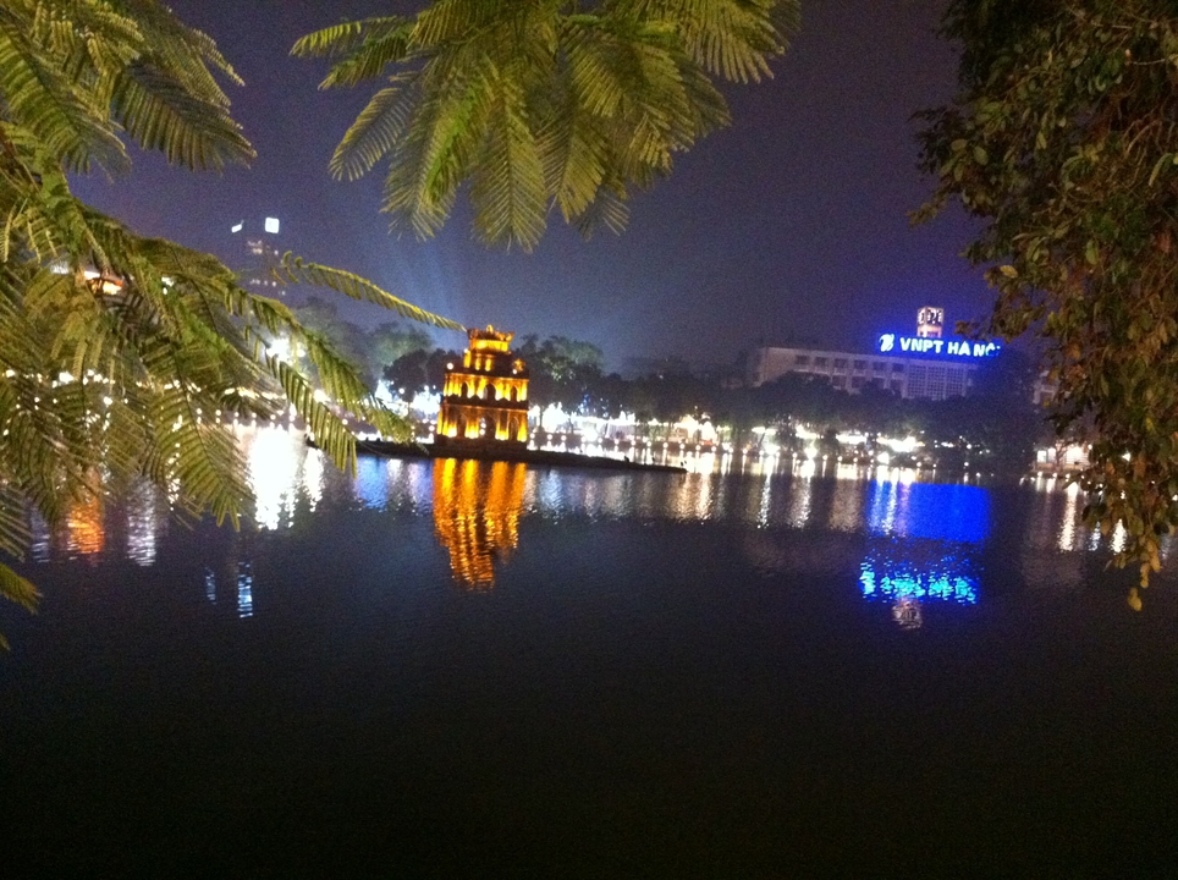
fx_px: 1189
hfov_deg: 52.7
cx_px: 589
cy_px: 440
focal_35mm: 35
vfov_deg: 40.6
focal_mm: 3.85
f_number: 2.8
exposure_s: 1/15
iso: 1000
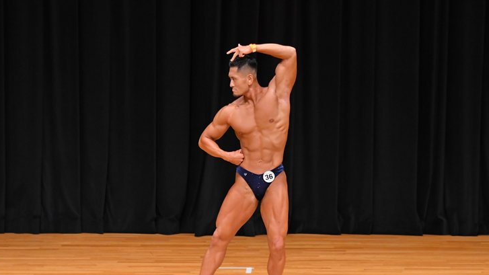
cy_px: 168
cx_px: 242
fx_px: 3255
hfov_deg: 8.6
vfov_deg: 4.8
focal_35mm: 251
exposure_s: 1/400
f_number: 5.6
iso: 4000
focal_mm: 150
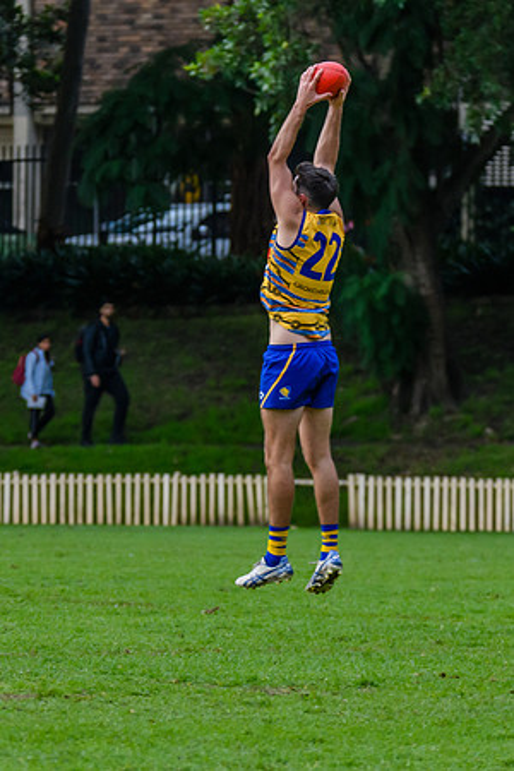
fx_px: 9833
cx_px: 223
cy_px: 437
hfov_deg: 3.0
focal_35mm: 459
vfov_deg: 4.5
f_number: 5.3
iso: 1400
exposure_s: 1/1600
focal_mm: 220
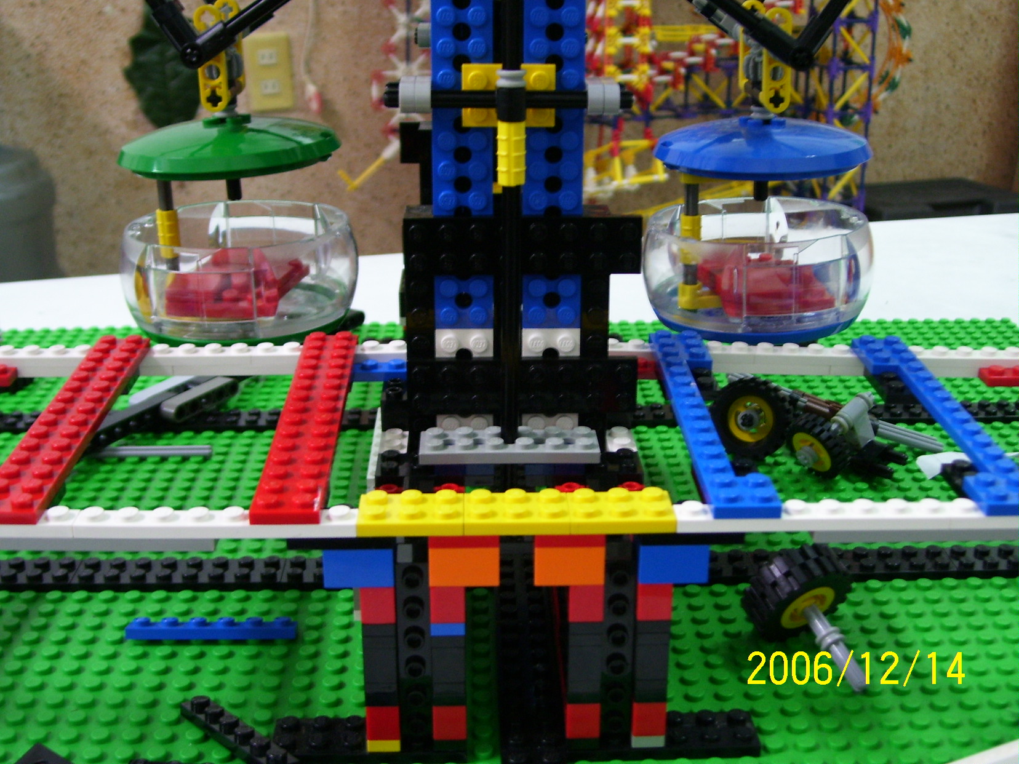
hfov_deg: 41.2
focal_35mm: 46
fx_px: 1354
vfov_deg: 31.5
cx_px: 510
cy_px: 382
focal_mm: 7.6
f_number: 3
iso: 160
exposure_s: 1/8
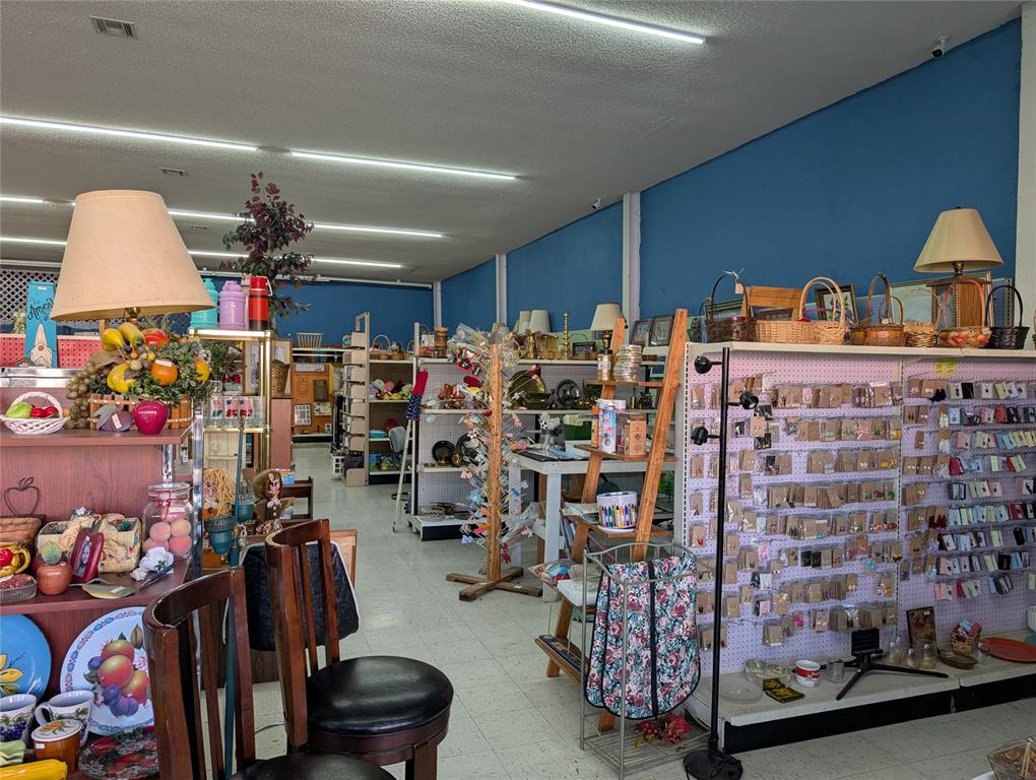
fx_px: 719
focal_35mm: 24
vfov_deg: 56.9
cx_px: 518
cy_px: 390
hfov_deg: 71.5
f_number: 1.68
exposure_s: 1/60
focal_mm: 6.9
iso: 23
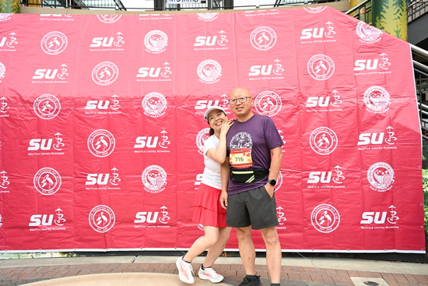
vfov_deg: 43.6
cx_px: 214
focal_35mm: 30
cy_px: 143
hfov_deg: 61.9
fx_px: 357
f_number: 4
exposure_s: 1/320
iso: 2000
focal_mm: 30
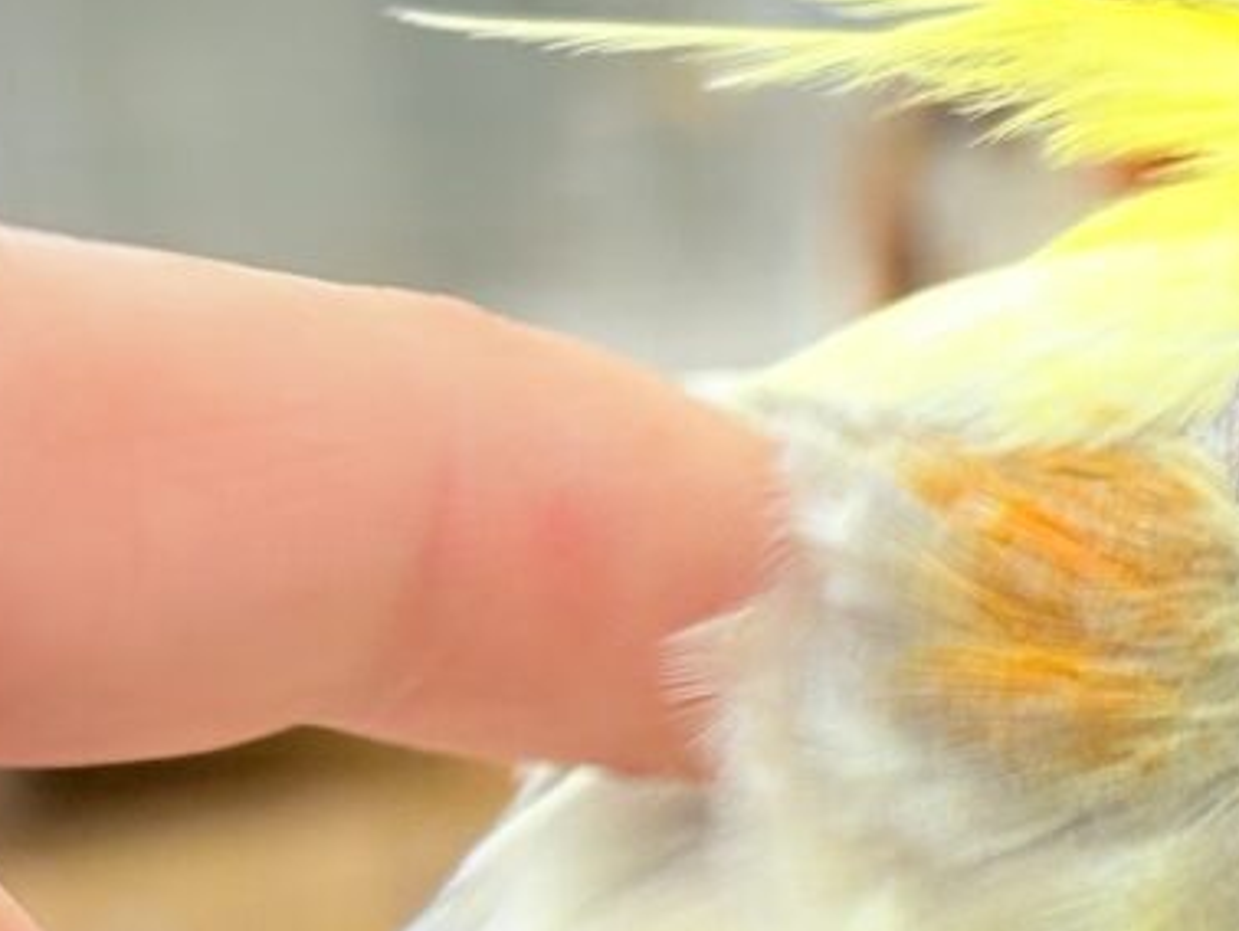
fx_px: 5910
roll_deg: +7.5
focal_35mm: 165
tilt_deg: -4.8
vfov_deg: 9.0
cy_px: 810
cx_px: 1603
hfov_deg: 11.7
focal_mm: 5.96
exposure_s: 1/50
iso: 50
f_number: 1.6
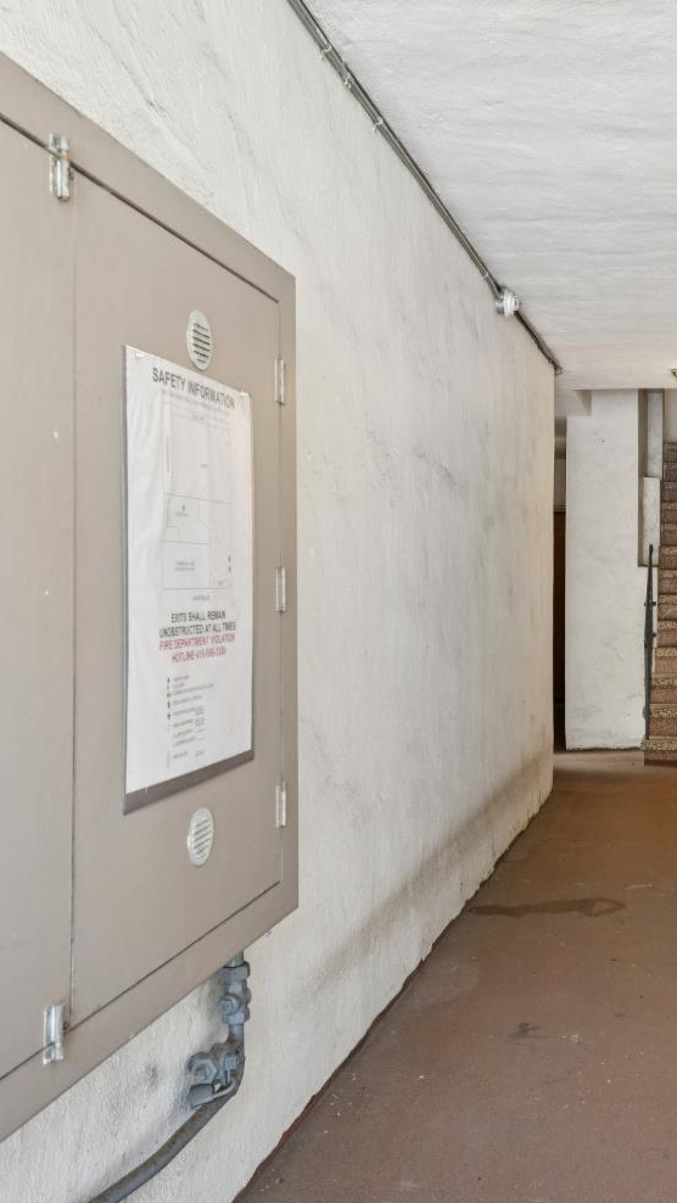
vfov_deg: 55.6
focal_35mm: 36
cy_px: 602
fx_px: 1142
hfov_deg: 30.7
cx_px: 671
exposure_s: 1/5
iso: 400
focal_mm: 22.5
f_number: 8
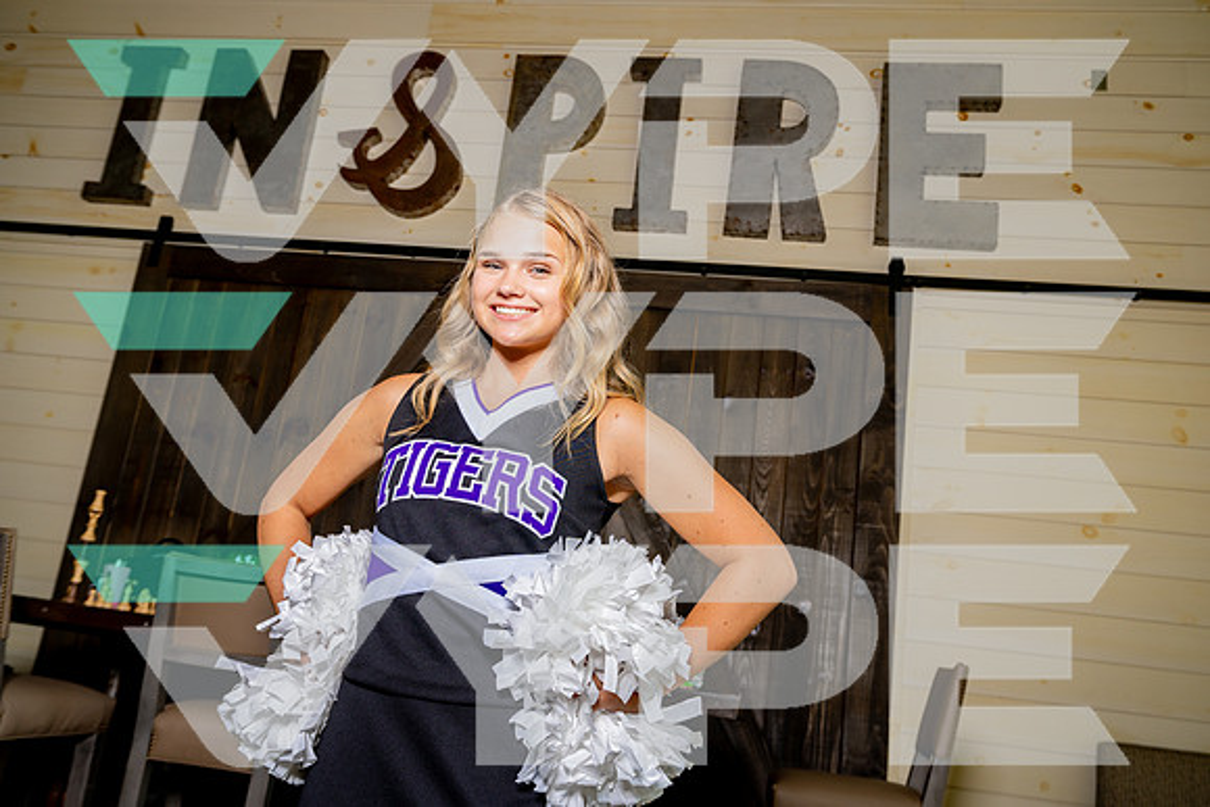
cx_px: 605
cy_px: 404
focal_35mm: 30
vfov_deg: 43.6
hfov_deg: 61.9
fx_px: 1009
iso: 200
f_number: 5.6
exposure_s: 1/250
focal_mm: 30
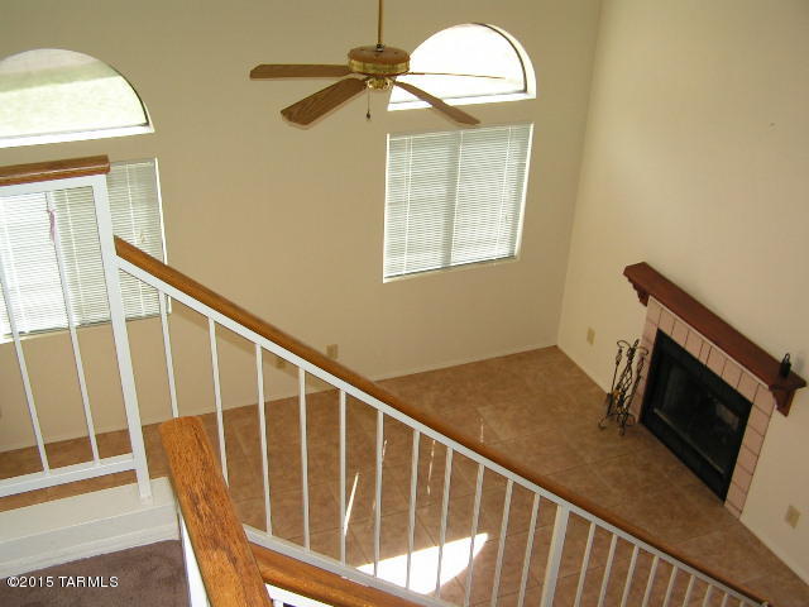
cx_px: 404
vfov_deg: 37.7
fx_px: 888
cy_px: 304
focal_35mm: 38
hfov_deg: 49.0
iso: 50
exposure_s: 1/40
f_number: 2.8
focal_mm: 6.3
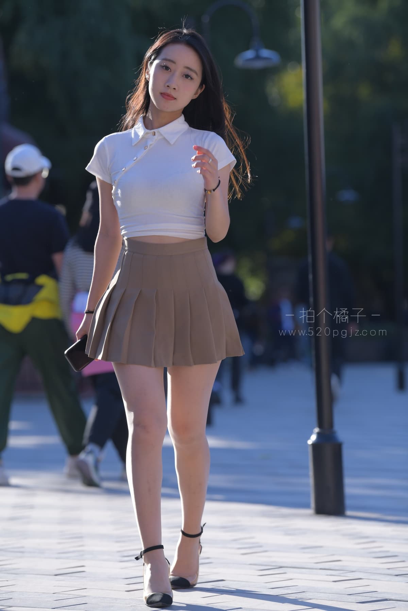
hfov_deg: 8.6
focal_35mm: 160
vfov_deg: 12.8
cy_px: 306
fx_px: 2720
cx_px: 204
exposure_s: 1/1000
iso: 250
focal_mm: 160
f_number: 4
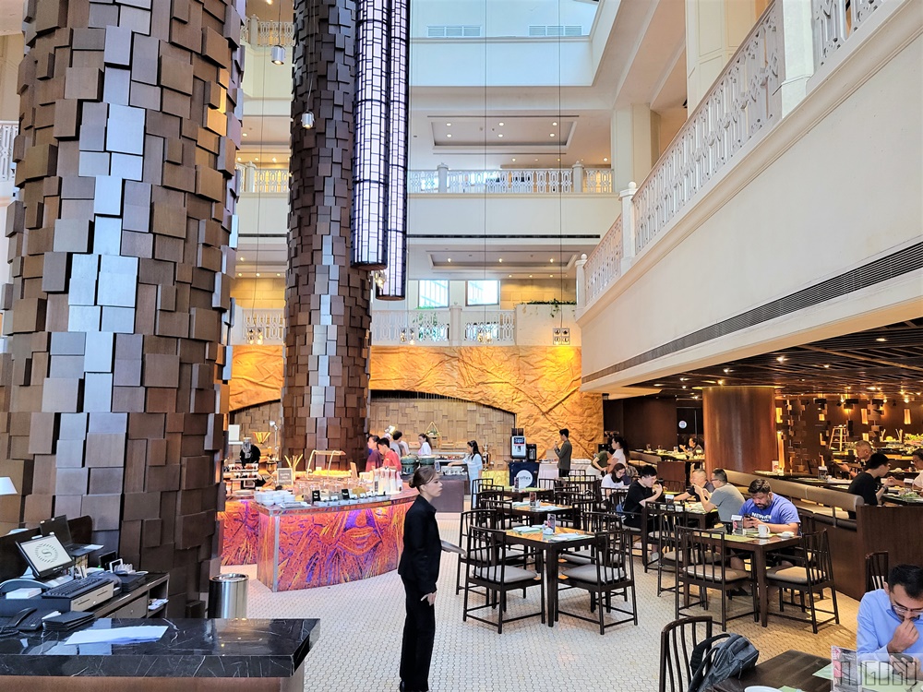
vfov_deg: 53.1
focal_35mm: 26
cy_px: 346
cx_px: 462
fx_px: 693
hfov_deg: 67.3
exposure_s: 1/50
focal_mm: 5.4
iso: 500
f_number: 1.8
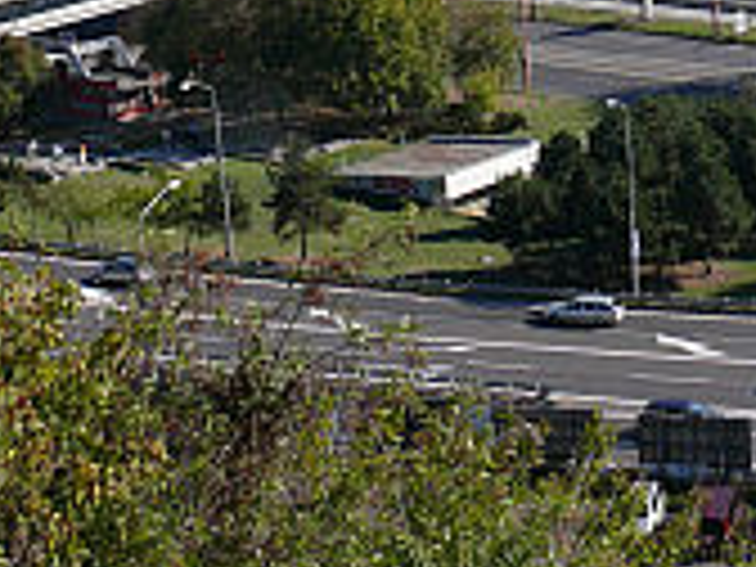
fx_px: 2053
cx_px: 734
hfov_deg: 20.3
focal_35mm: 94
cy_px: -176
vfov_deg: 15.0
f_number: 5.6
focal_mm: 7.4
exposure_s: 1/400
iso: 100
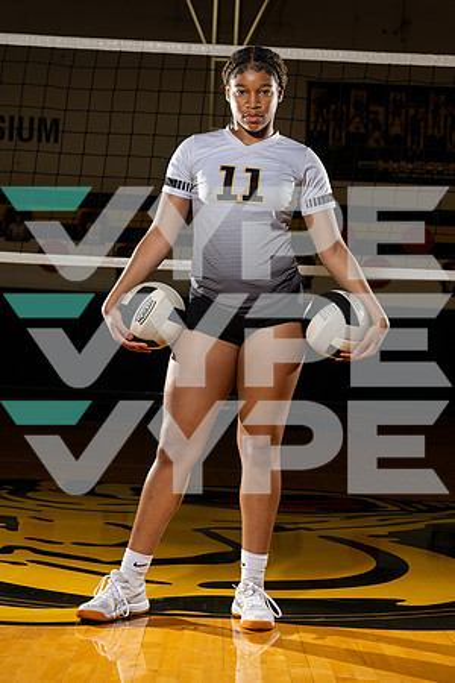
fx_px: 1156
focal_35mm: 61
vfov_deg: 32.9
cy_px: 342
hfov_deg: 22.3
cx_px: 228
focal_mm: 61
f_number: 7.1
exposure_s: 1/250
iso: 250
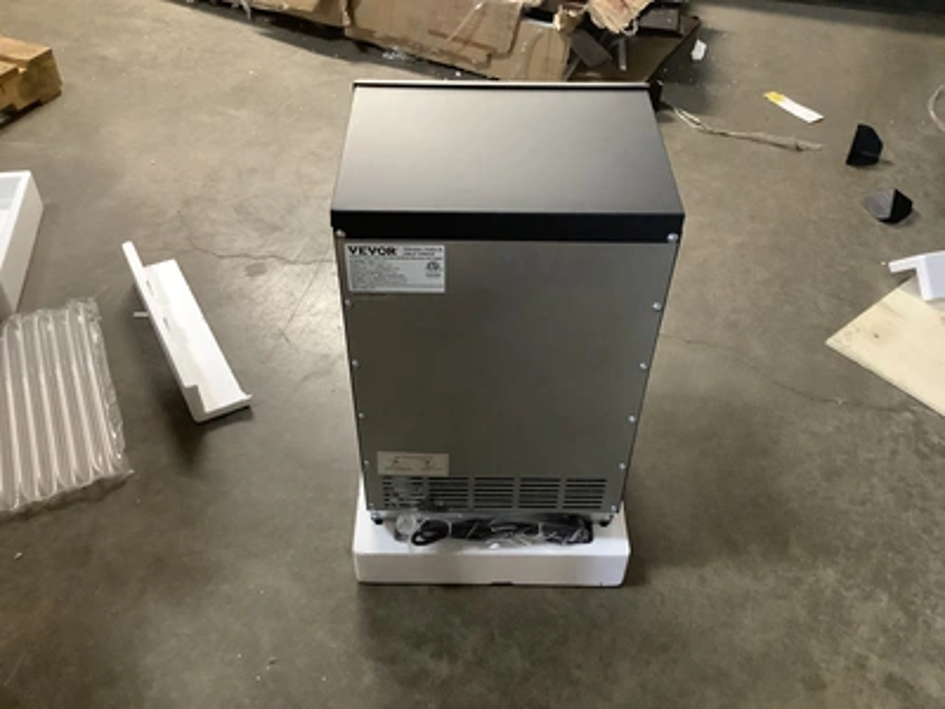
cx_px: 472
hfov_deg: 58.4
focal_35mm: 31
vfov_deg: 45.4
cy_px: 354
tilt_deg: -43.8
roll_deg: -2.3
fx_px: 846
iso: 400
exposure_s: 1/40
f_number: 2.4
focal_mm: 3.3
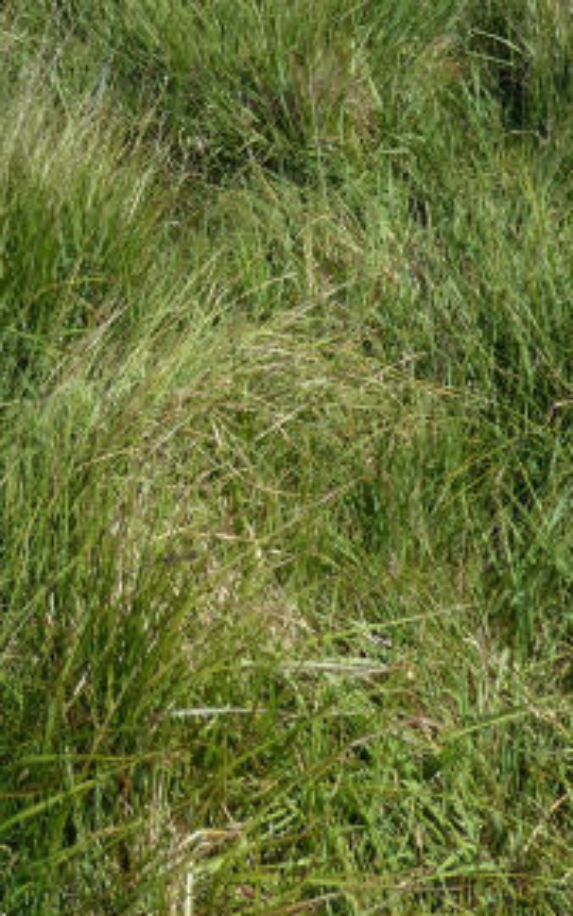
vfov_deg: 31.9
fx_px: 1474
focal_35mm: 59
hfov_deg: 22.0
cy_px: 3
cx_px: 329
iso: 80
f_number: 3.2
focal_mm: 3.6
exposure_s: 1/800
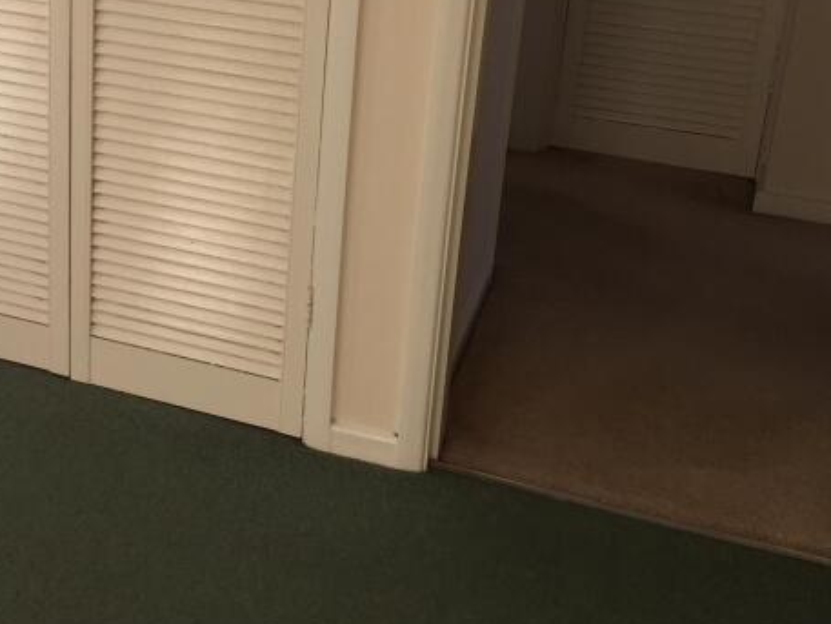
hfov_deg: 27.9
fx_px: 1561
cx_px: -13
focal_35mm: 65
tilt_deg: -23.7
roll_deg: +2.1
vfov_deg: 22.2
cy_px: 95
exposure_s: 1/319
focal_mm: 4.15
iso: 32
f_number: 2.2
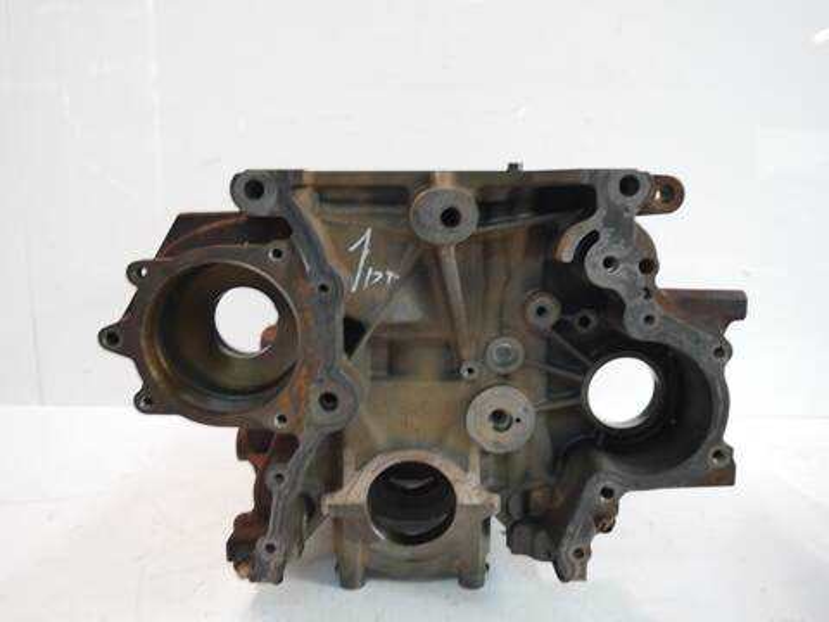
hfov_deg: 60.0
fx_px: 718
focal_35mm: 30
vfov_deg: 46.8
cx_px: 414
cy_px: 311
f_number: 3.5
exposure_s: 1/60
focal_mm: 15
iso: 800
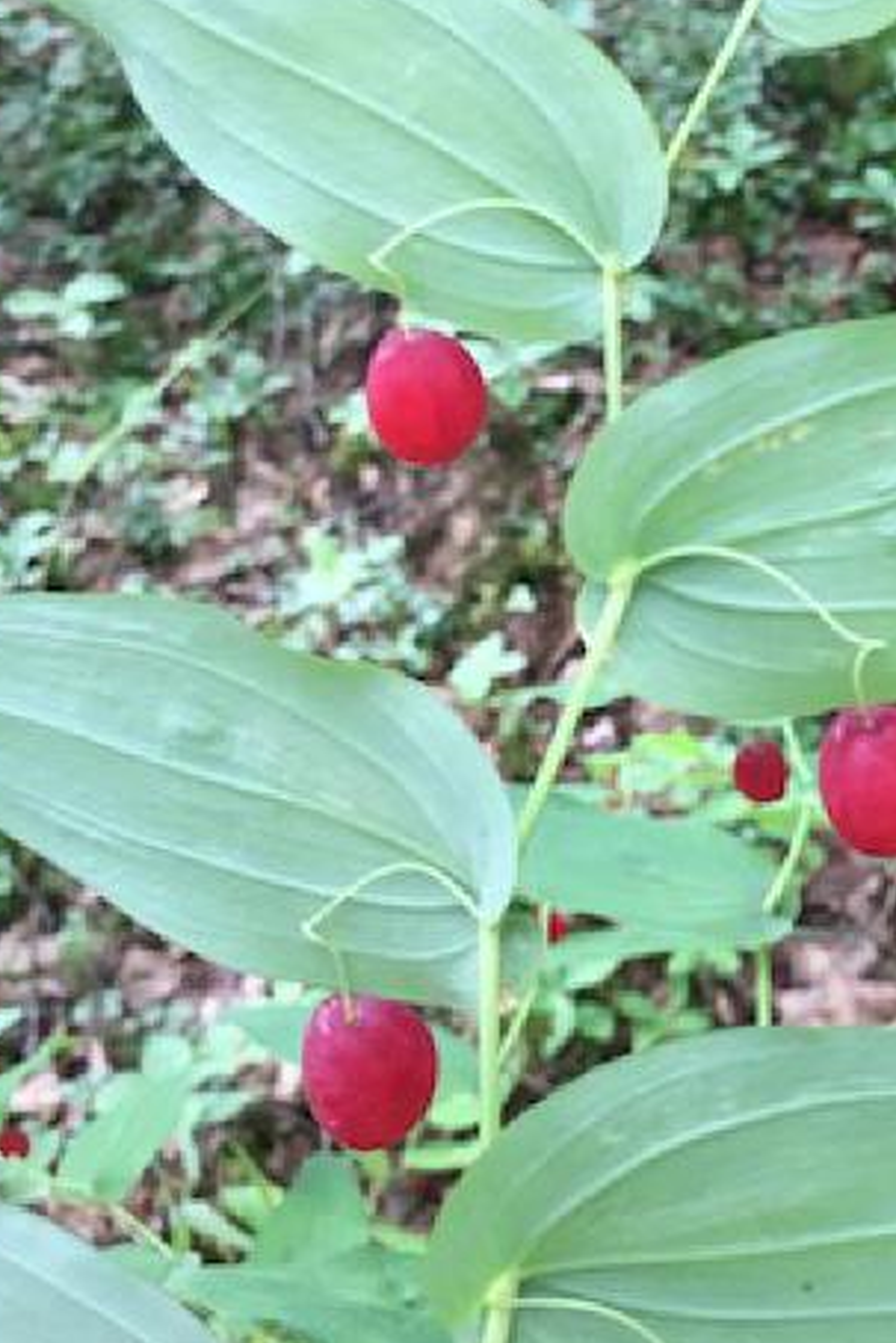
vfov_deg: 32.3
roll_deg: +14.7
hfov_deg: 21.7
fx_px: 2313
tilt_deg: -42.0
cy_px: 561
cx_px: 707
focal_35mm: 62
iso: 25
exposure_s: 1/30
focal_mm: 4.15
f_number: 2.2
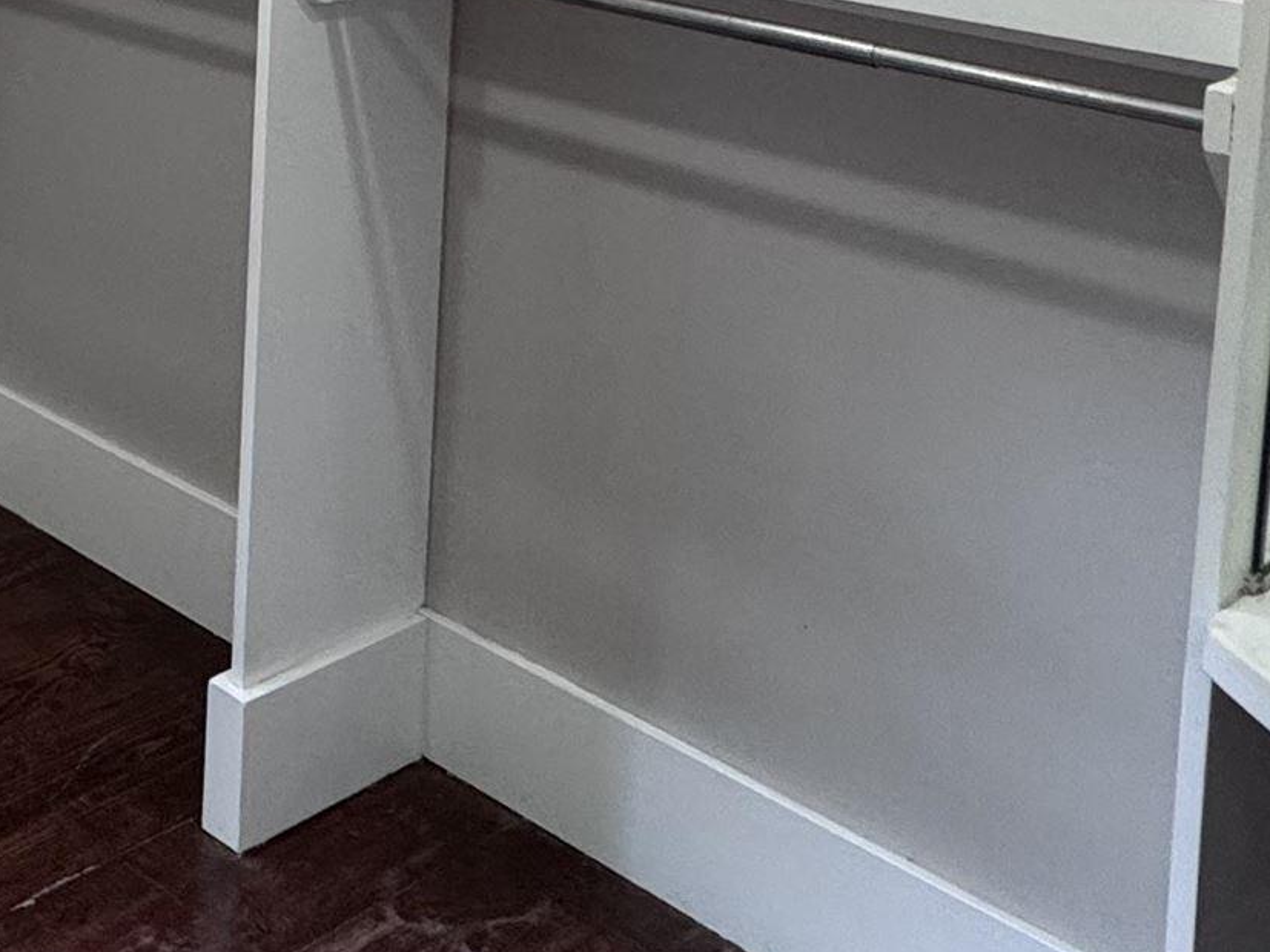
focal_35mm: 52
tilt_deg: -4.0
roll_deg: -1.3
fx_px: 1908
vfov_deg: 24.5
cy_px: -286
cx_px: -229
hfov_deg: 31.3
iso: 200
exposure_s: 1/120
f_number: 2.2
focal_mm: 2.22
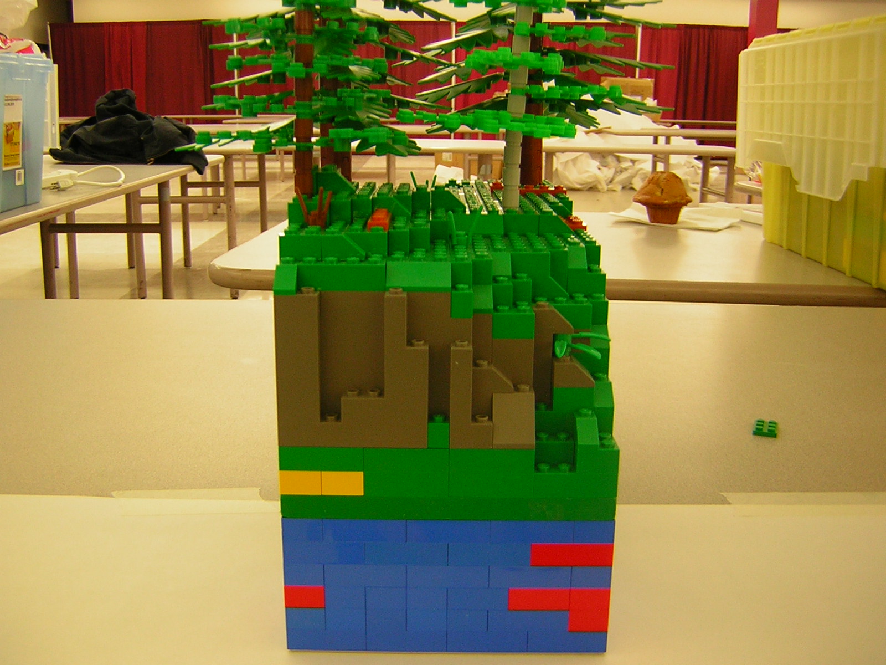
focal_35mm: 36
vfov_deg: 39.7
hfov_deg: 51.4
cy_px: 332
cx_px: 443
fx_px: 921
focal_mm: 4.7
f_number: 2.6
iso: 60
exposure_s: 1/5.7
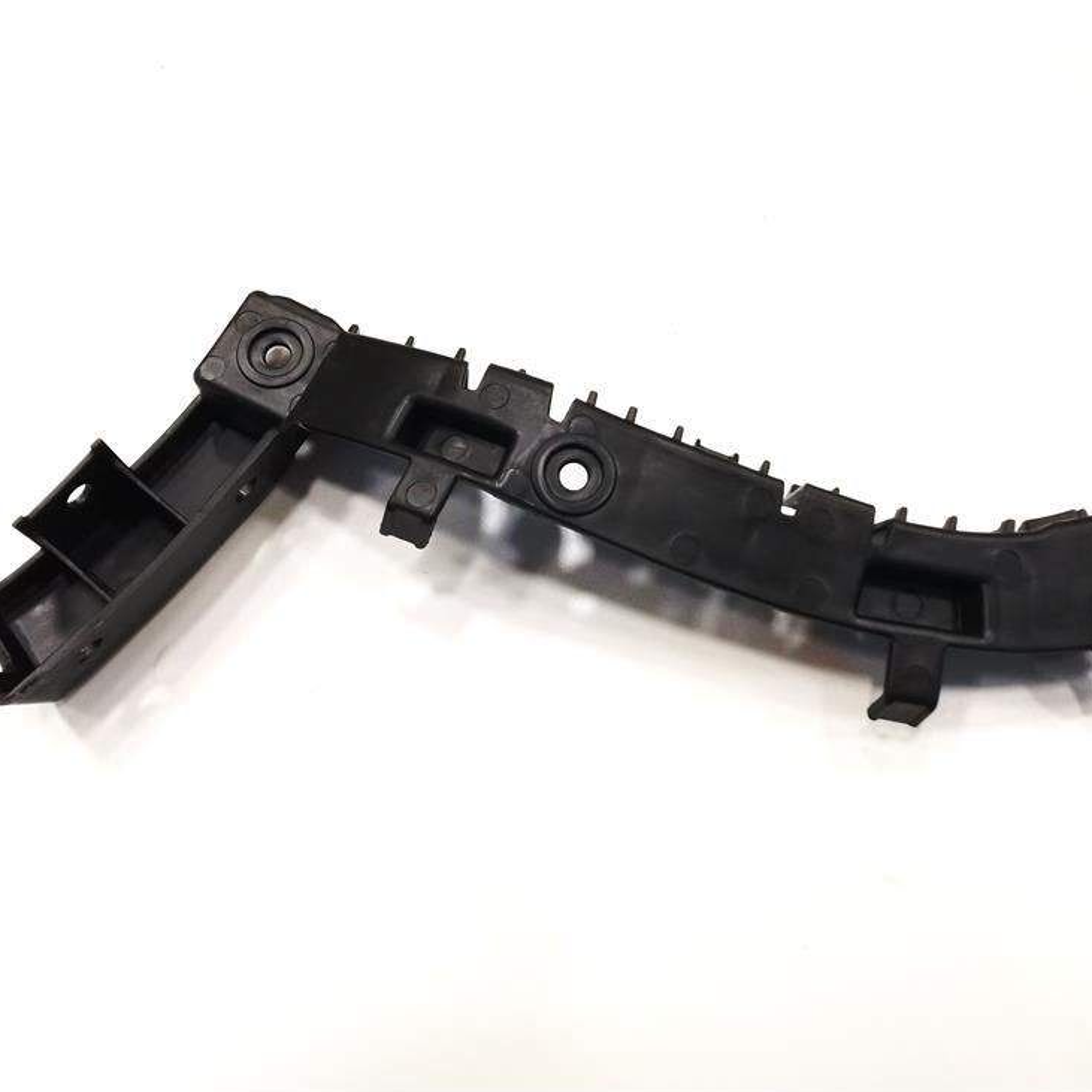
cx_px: 578
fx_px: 1035
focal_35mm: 29
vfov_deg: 55.6
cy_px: 536
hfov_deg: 55.6
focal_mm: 2.35
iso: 250
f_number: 2.2
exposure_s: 1/50
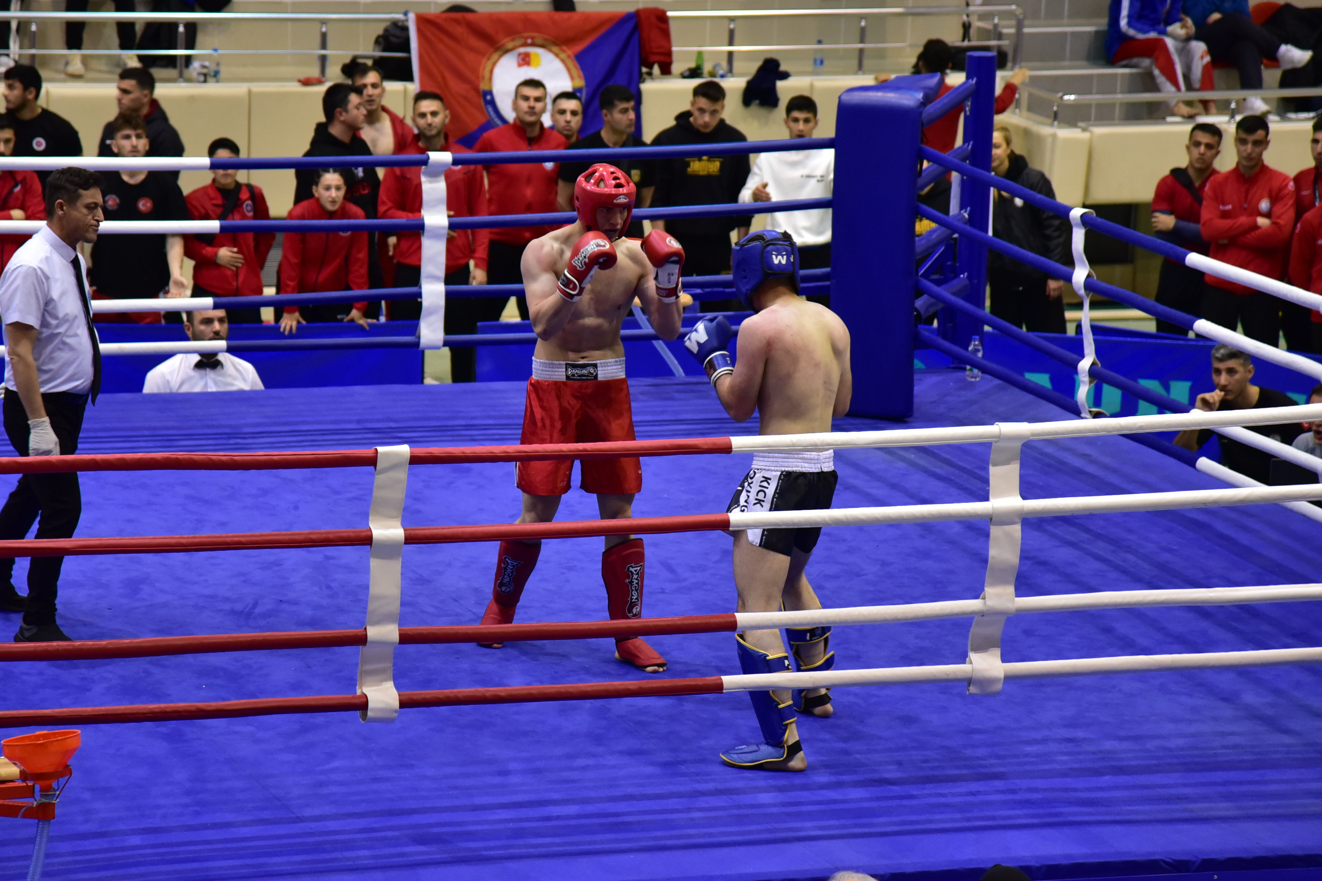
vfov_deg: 9.4
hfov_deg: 14.1
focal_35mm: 146
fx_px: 5361
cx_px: 589
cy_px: 375
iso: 2500
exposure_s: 1/80
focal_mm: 120
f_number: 4
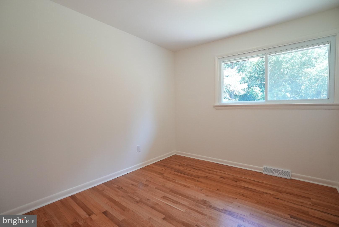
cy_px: 114
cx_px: 170
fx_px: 151
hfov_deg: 96.7
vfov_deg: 73.8
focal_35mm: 16
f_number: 7.1
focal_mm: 16
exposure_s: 1/160
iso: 3200
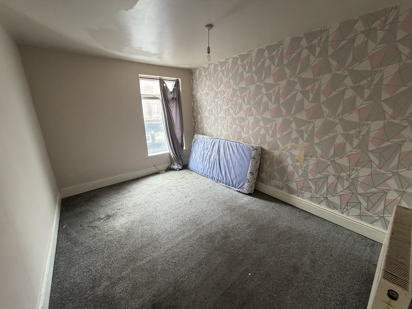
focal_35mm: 14
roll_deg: +1.0
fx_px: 167
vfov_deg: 85.7
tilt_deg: -15.4
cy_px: 154
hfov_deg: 102.1
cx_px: 206
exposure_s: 1/91
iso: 320
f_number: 2.2
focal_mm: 2.22
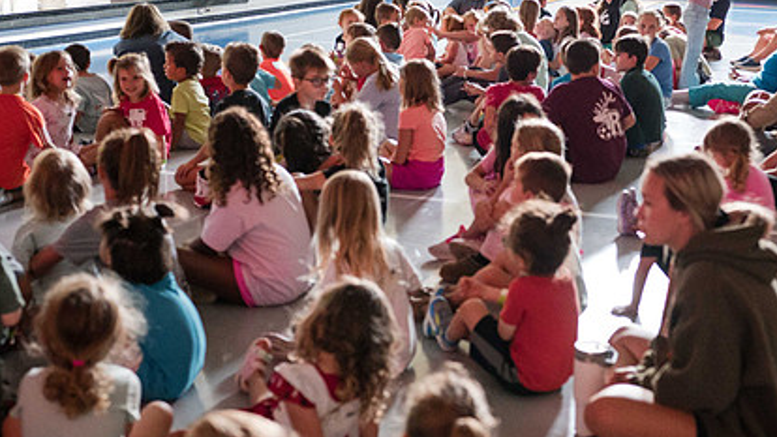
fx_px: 1175
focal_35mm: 57
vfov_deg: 21.0
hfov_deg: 36.1
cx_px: 539
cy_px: 153
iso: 5000
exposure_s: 1/60
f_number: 2.8
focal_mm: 35
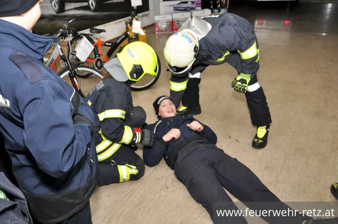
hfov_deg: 59.6
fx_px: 295
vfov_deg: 41.6
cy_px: 112
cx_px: 169
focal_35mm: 32
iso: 200
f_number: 4
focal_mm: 21
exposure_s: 1/60
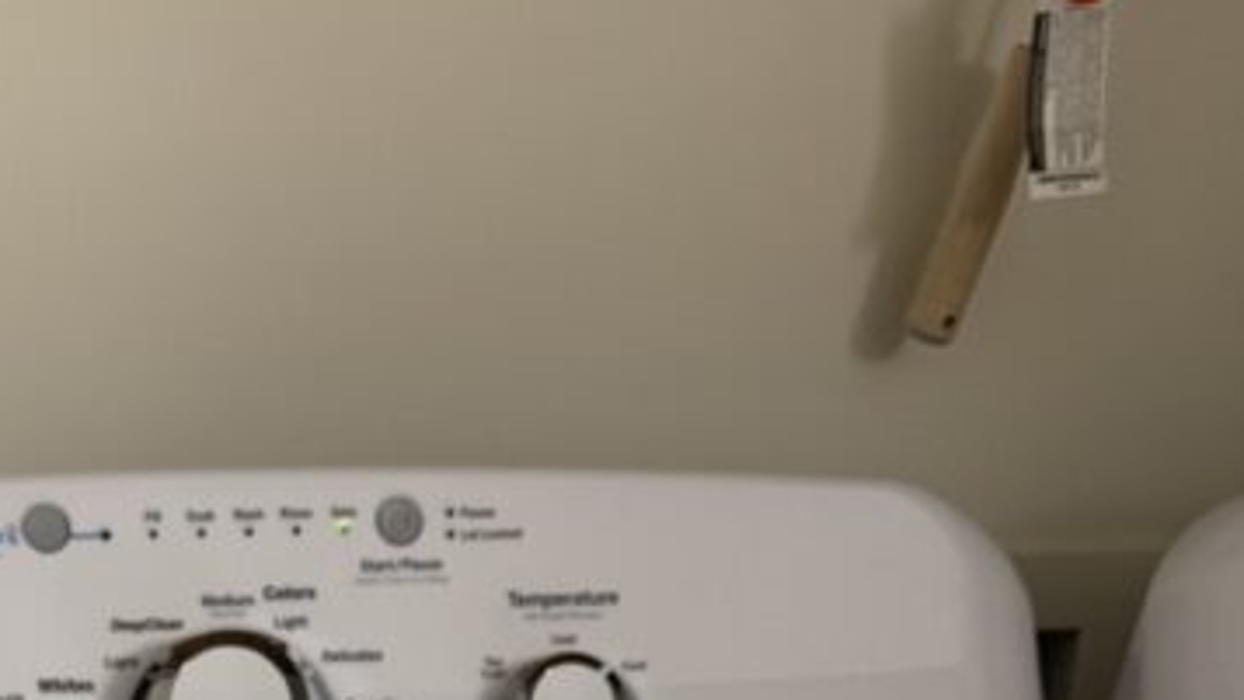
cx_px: 310
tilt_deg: -33.0
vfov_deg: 14.1
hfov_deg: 27.8
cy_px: 1302
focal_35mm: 75
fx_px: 2474
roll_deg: -0.2
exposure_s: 1/60
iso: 200
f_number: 1.78
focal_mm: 6.76
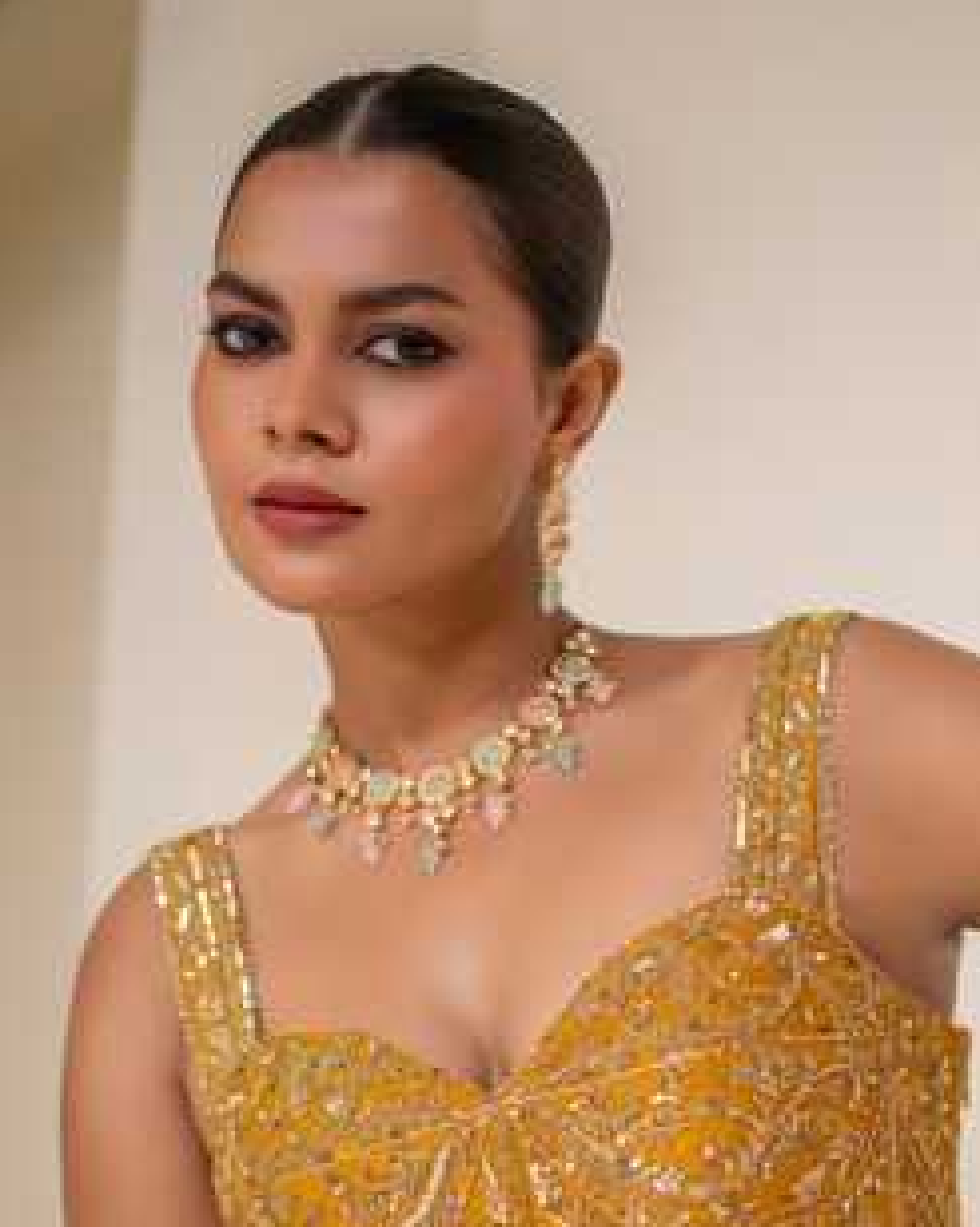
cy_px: 1030
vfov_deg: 32.4
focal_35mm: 56
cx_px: 558
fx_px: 2032
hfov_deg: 27.1
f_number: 2.8
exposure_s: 1/125
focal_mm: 35
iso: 400
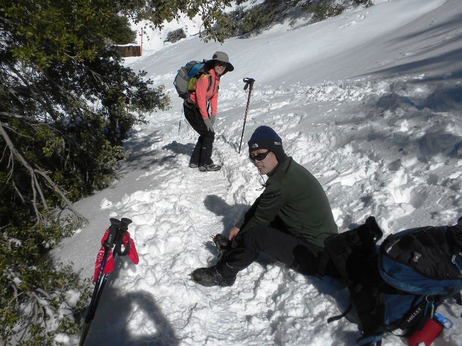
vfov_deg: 38.7
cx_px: 231
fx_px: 494
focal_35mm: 37
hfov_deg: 50.1
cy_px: 173
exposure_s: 1/364
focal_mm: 6.6
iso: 64
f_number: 10
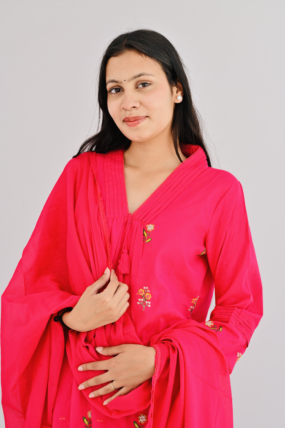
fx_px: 725
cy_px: 214
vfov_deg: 32.9
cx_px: 142
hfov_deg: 22.2
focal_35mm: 61
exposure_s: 1/125
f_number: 8
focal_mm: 61
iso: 160
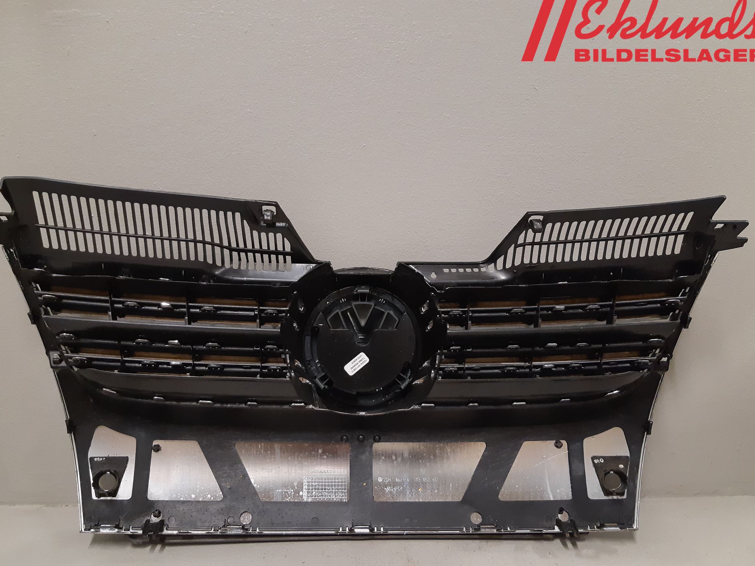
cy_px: 299
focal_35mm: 28
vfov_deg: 49.7
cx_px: 358
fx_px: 611
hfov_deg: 63.4
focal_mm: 3.93
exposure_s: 1/50
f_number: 1.7
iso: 200
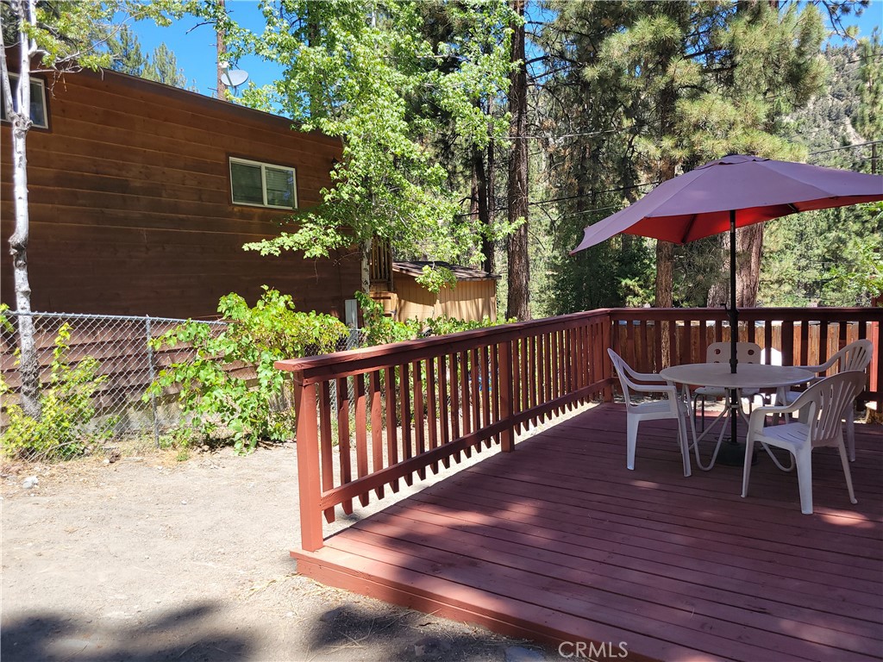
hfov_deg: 67.3
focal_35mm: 26
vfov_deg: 53.1
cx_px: 442
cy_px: 331
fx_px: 663
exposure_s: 1/670
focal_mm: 5.4
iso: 40
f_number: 1.8
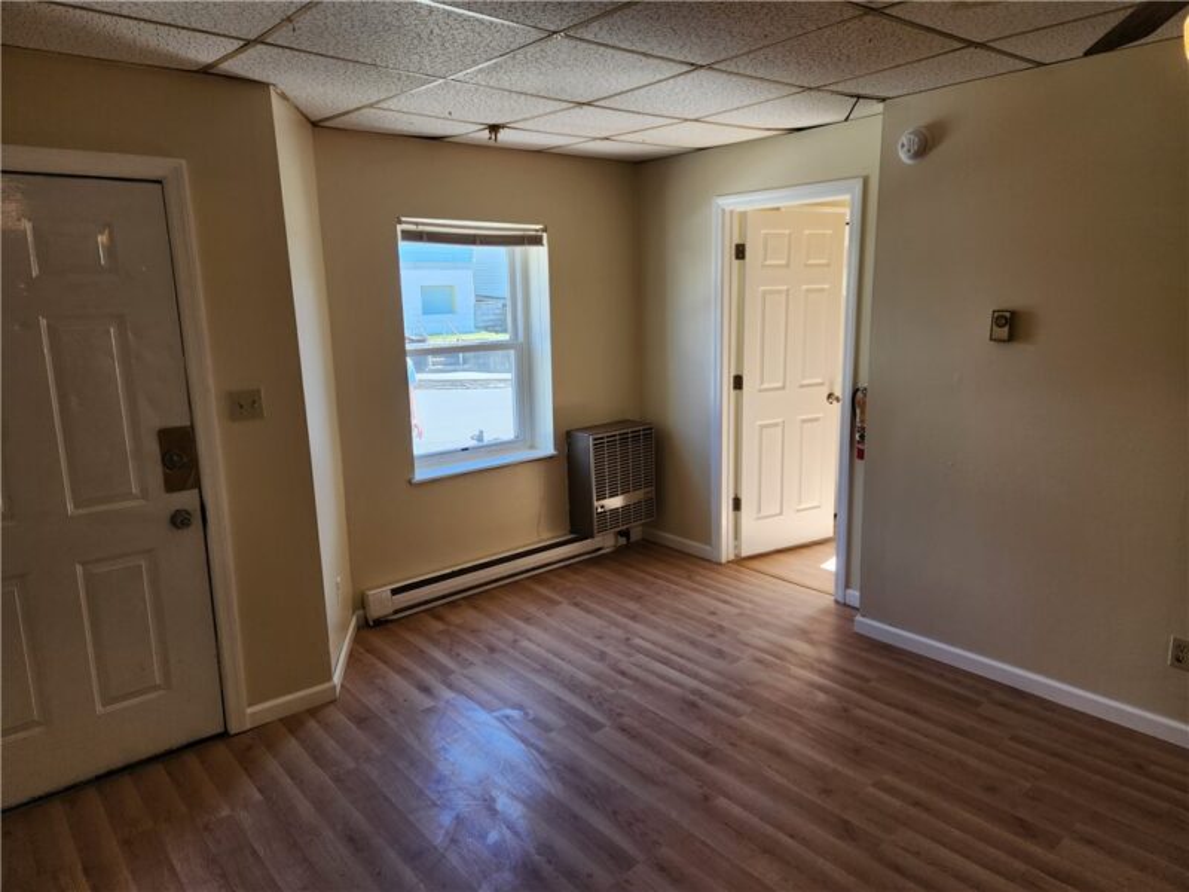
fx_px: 790
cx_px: 594
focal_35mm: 23
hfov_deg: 73.9
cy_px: 446
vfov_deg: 58.9
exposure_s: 1/180
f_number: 1.8
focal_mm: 5.4
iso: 64
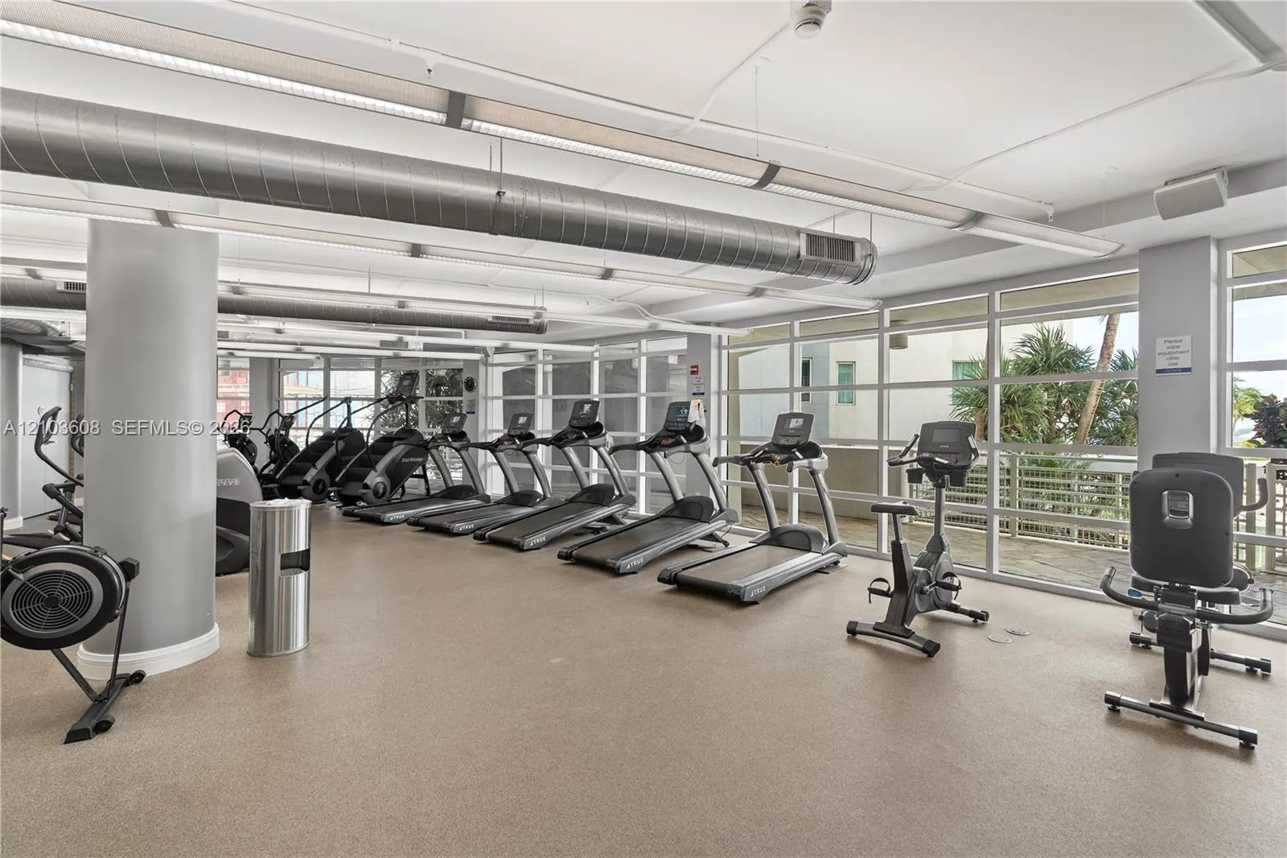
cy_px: 429
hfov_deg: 96.7
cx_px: 644
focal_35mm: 16
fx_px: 572
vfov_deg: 73.7
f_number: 4
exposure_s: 1/15
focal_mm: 16
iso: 250
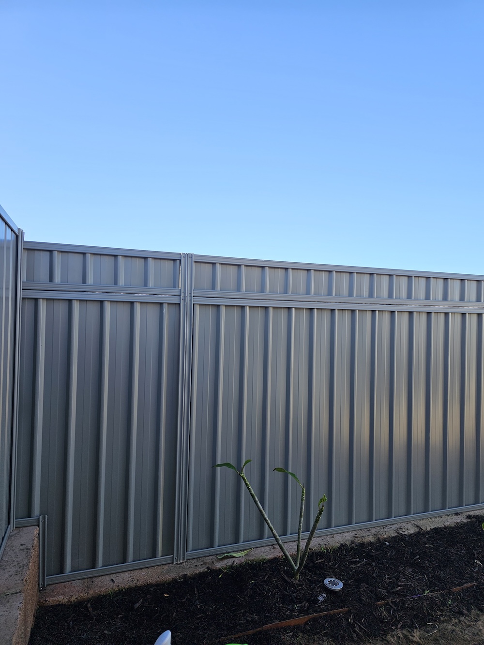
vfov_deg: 73.9
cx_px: 242
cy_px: 322
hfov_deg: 58.9
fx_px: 429
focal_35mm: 23
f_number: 1.7
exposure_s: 1/270
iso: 10
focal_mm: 6.3
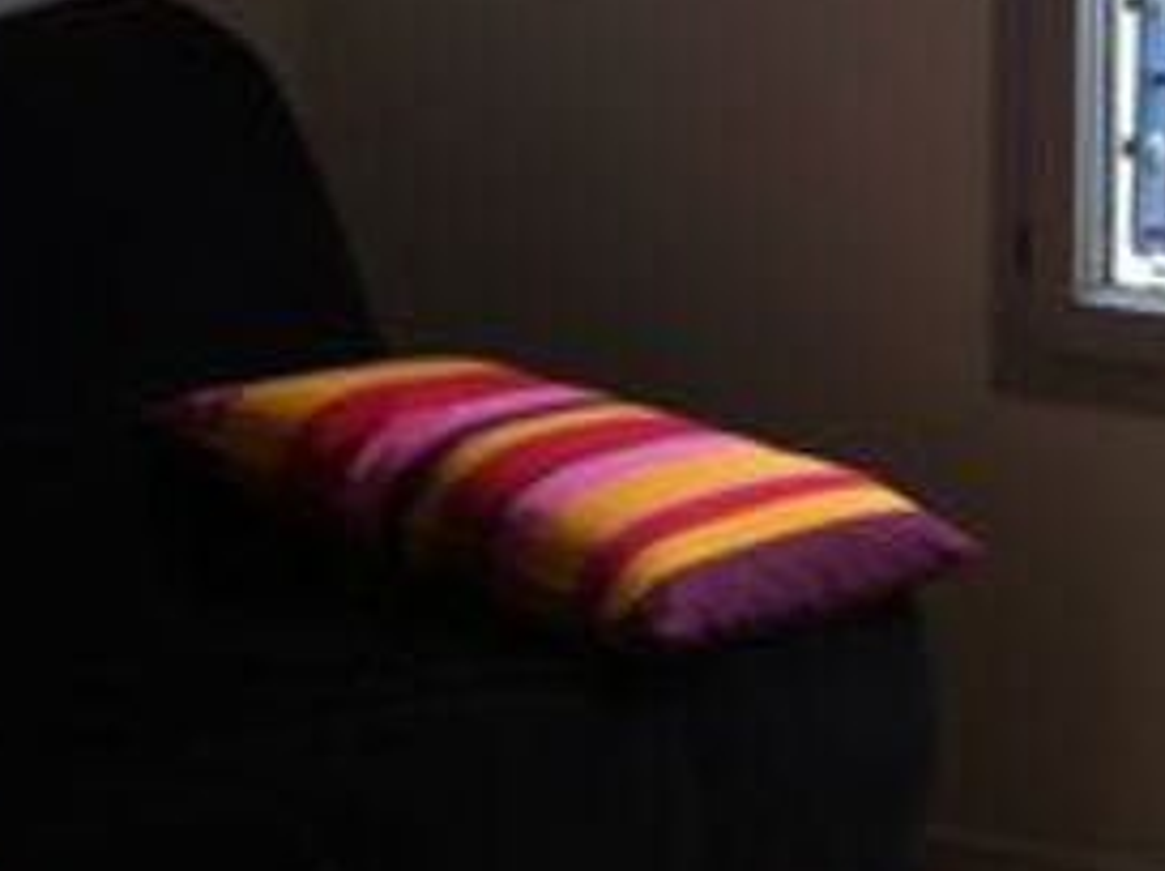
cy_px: 199
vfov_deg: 11.5
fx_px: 4302
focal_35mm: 128
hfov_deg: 14.7
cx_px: 1523
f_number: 2.8
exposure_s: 1/40
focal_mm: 3.85
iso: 80
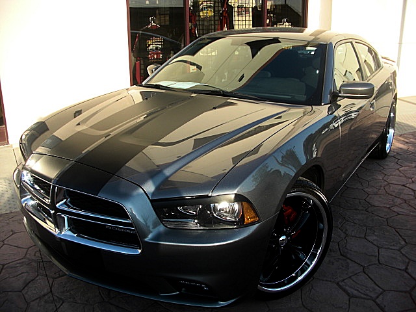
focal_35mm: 36
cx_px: 208
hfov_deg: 51.4
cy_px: 156
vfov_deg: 39.7
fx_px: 433
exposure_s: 1/320
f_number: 2.8
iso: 50
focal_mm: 6.3
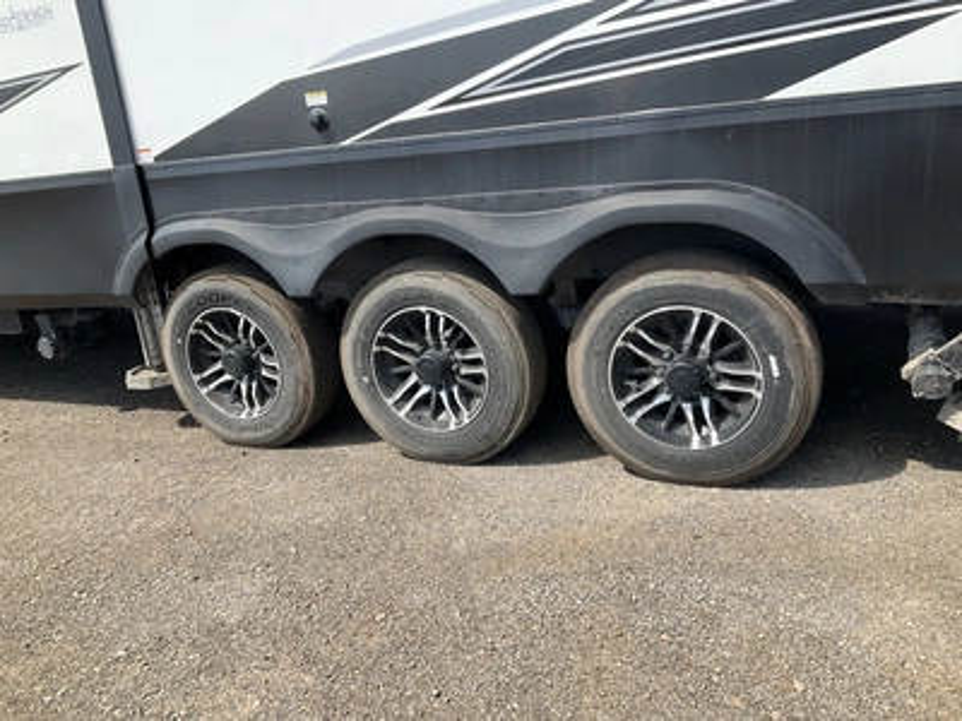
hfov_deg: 61.7
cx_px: 481
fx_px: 806
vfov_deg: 48.2
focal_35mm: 29
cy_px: 360
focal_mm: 3
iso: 25
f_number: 1.8
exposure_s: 1/978
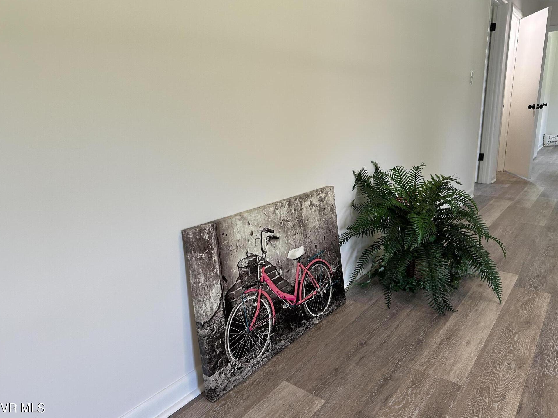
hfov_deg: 69.4
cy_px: 210
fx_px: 403
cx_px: 282
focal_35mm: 25
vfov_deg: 54.9
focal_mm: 6.86
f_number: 1.78
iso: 160
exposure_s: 1/120
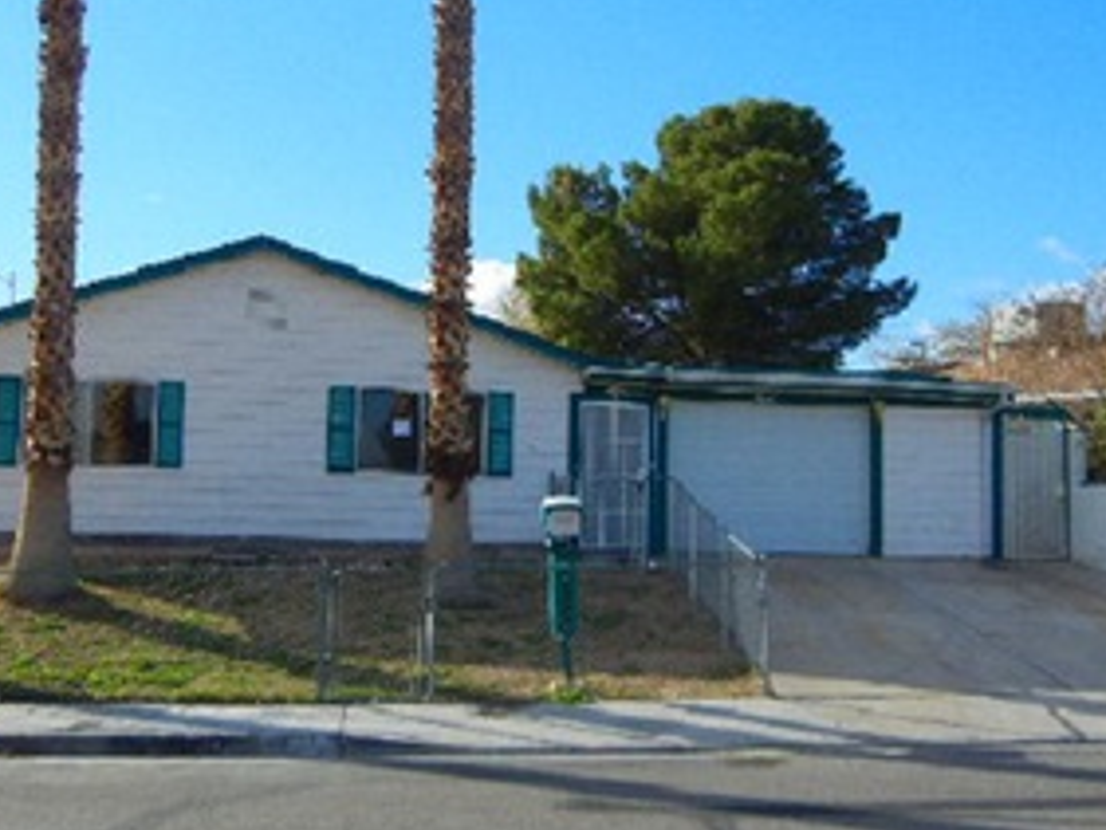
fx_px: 1183
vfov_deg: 38.5
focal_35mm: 37
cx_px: 559
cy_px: 326
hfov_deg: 50.1
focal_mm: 5.4
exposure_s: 1/430
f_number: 7
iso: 160
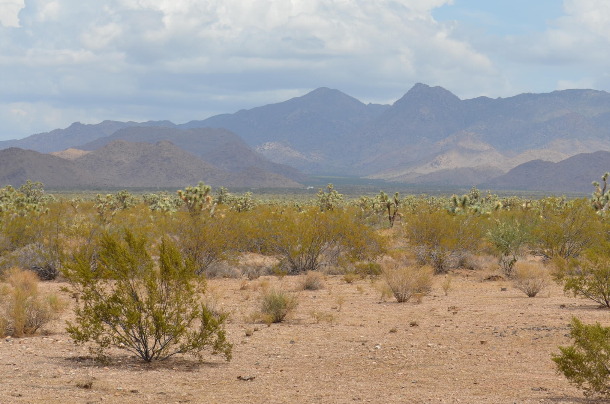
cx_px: 371
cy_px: 192
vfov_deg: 11.2
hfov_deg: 16.8
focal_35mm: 122
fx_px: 2059
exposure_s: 1/320
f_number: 9
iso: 100
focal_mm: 55
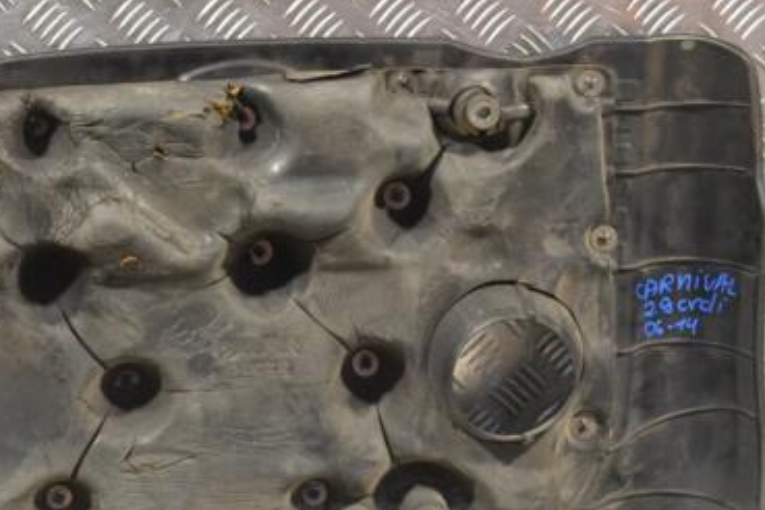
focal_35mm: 78
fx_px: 1657
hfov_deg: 25.8
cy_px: 259
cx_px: 245
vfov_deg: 17.5
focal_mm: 32
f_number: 7.1
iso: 3200
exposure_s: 1/200
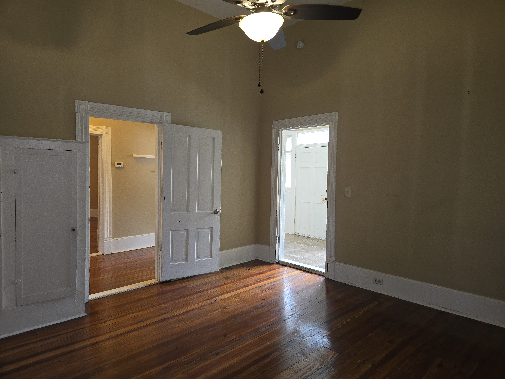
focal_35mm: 23
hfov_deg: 73.9
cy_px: 190
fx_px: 336
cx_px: 252
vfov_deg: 58.9
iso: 125
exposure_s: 1/60
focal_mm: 5.4
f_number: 1.8
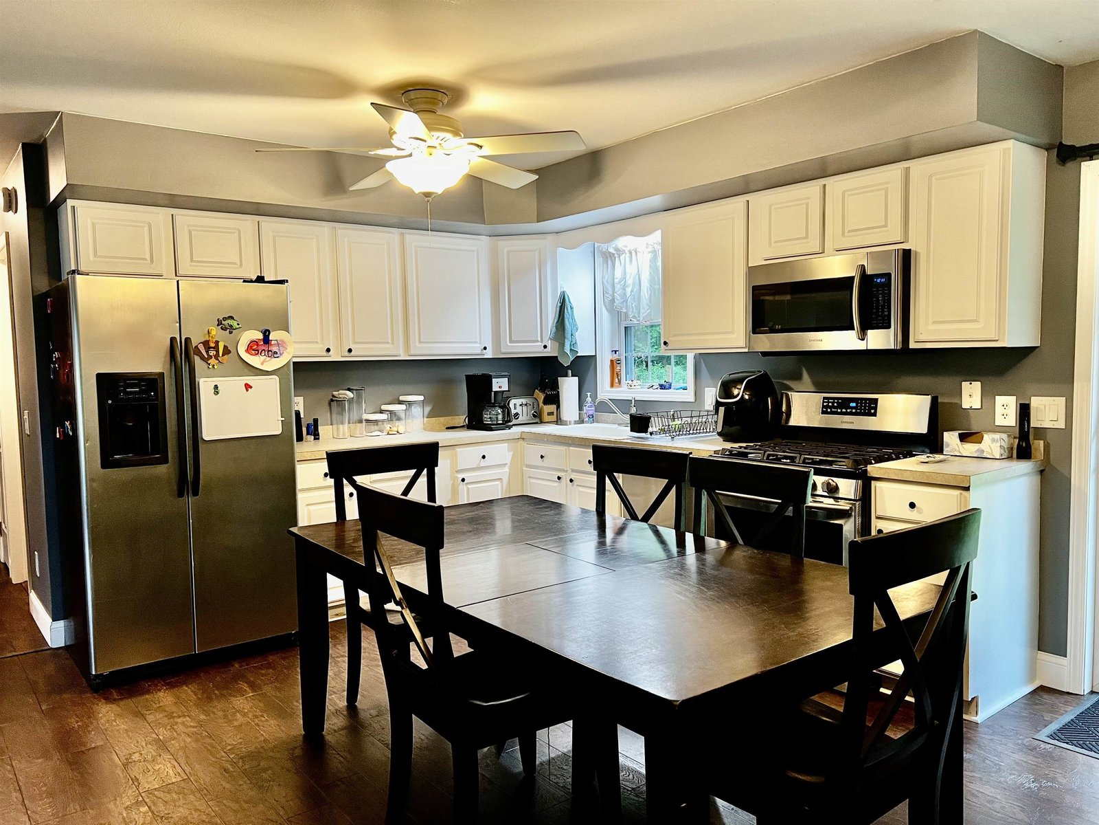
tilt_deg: -4.3
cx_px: 550
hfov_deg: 67.3
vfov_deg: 53.1
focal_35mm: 26
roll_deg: +1.2
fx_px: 825
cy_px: 412
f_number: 1.5
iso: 200
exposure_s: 1/60
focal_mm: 5.7
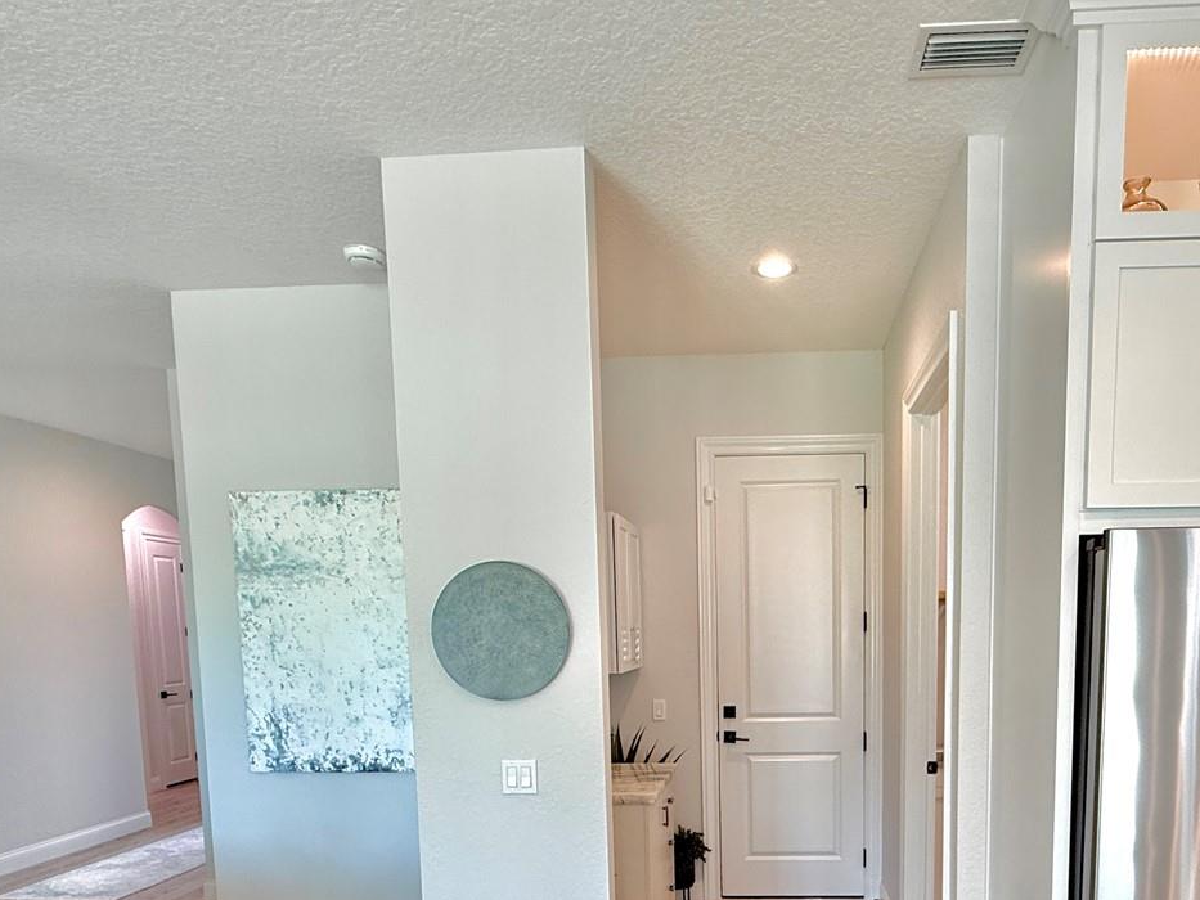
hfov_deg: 70.5
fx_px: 832
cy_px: 708
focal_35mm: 24
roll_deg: +0.2
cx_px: 747
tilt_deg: -4.5
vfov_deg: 53.4
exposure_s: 1/120
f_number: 2.2
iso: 160
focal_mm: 2.22
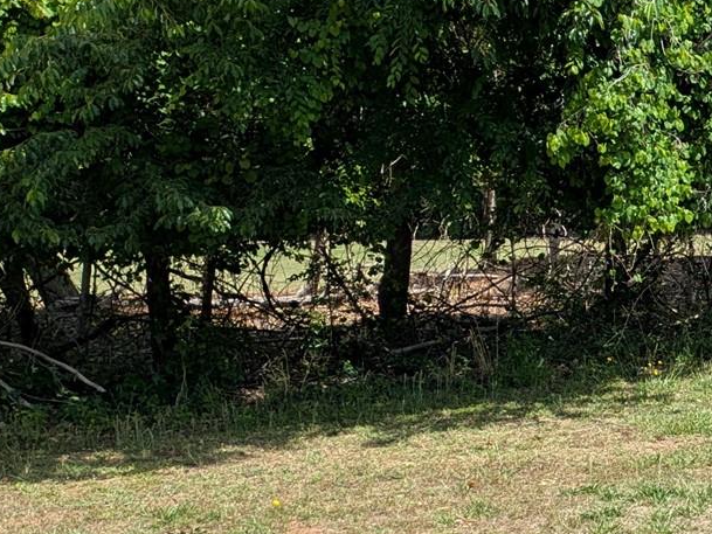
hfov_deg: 20.2
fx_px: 1728
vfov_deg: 17.5
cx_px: 1049
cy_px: 338
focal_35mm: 84
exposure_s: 1/1269
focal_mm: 5.43
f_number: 1.89
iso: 39
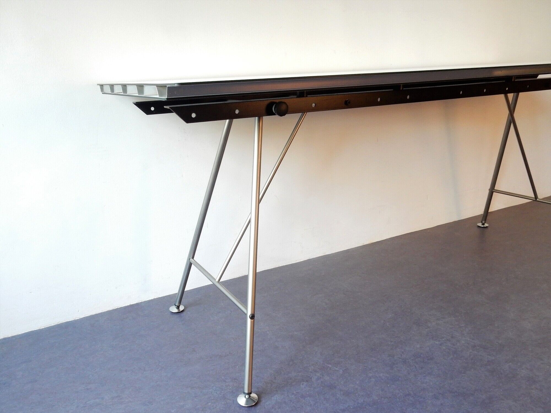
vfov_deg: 54.9
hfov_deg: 69.4
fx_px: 398
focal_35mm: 25
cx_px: 276
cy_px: 206
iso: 400
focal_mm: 4.5
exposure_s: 1/25
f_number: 3.7
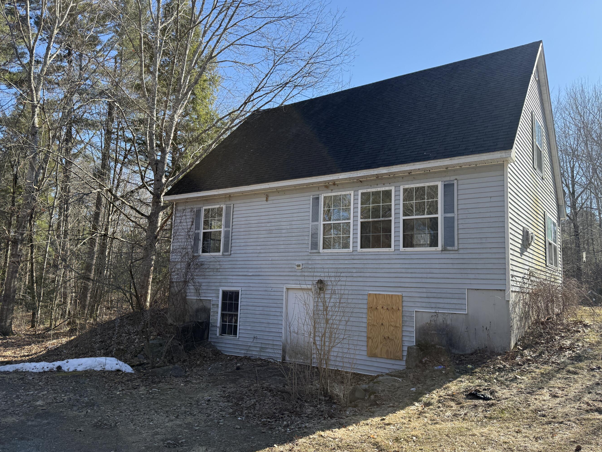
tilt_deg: +8.9
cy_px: 226
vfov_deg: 51.4
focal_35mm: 27
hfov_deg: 65.3
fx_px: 470
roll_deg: -2.7
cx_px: 300
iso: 100
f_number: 1.78
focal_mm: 6.76
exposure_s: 1/2525
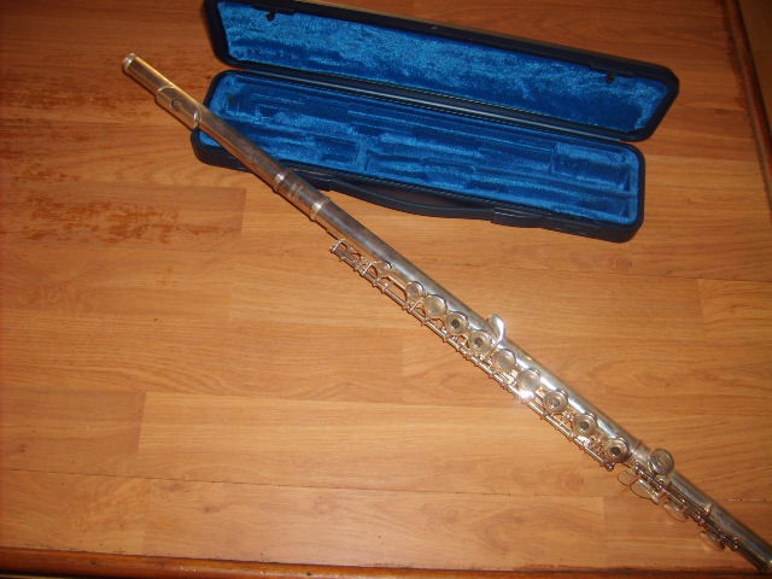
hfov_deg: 52.6
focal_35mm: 35
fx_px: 781
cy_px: 290
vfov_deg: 40.7
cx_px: 386
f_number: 2.8
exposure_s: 1/45
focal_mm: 5.8
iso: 100
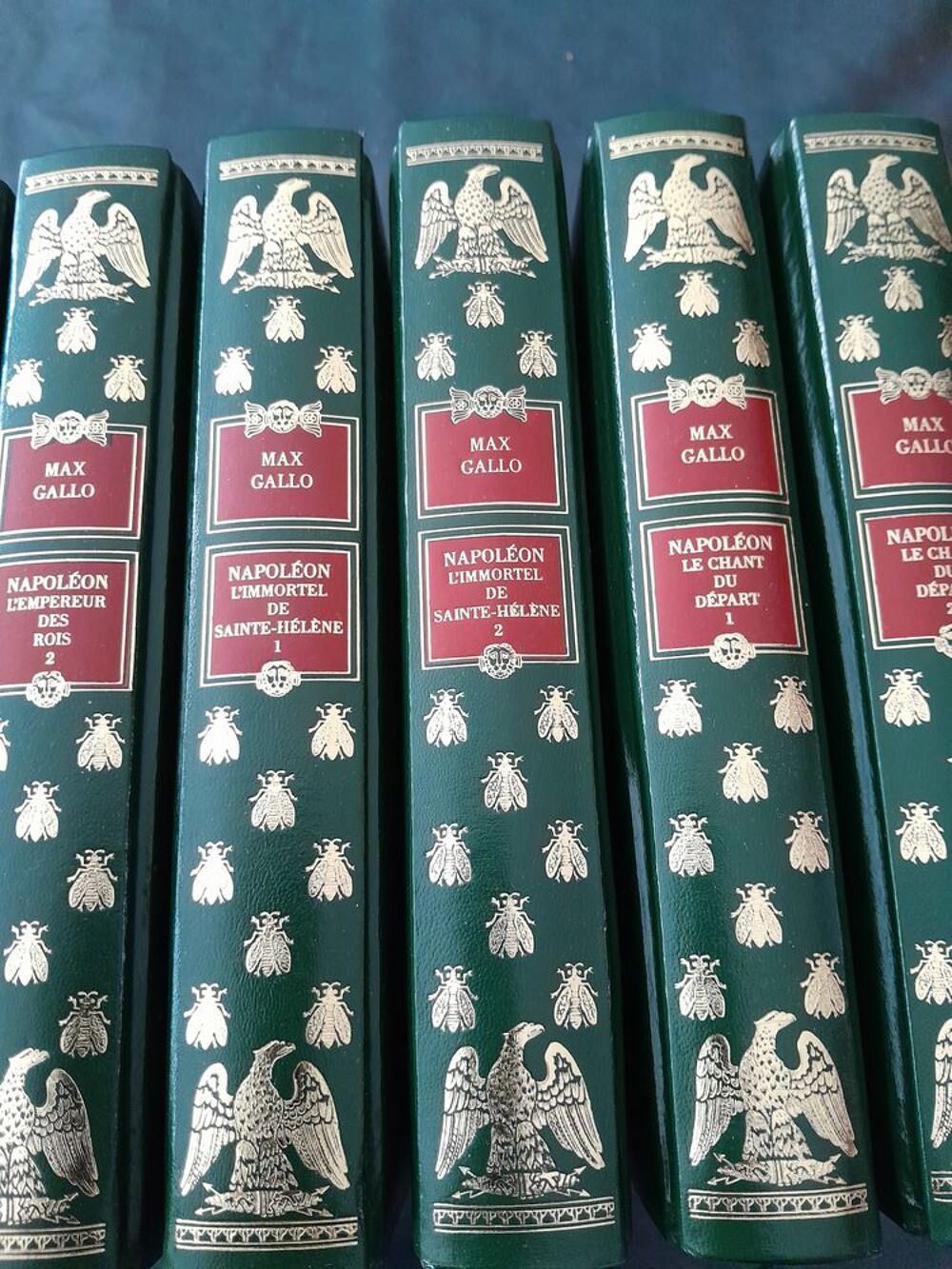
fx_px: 953
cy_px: 634
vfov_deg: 67.3
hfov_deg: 53.1
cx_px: 476
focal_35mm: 26
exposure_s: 1/33
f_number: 1.8
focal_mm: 3.98
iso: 640
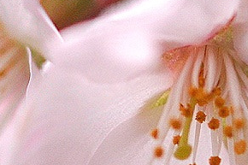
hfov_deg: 4.2
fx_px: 3415
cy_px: -10
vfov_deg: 2.8
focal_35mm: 496
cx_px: 13
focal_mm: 60
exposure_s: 1/640
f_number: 4.5
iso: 400
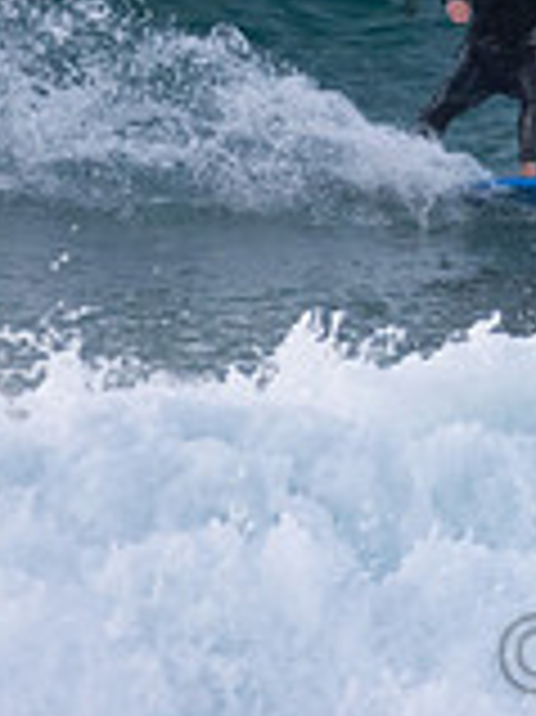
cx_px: 847
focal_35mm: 2636
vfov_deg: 0.8
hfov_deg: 0.6
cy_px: -92
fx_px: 54495
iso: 2500
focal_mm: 500
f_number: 5.6
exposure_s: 1/1250
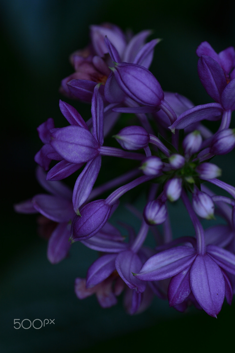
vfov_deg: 15.2
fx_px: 1322
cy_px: 176
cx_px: 118
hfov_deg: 10.2
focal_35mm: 135
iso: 250
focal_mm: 90
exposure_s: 1/180
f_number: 6.7
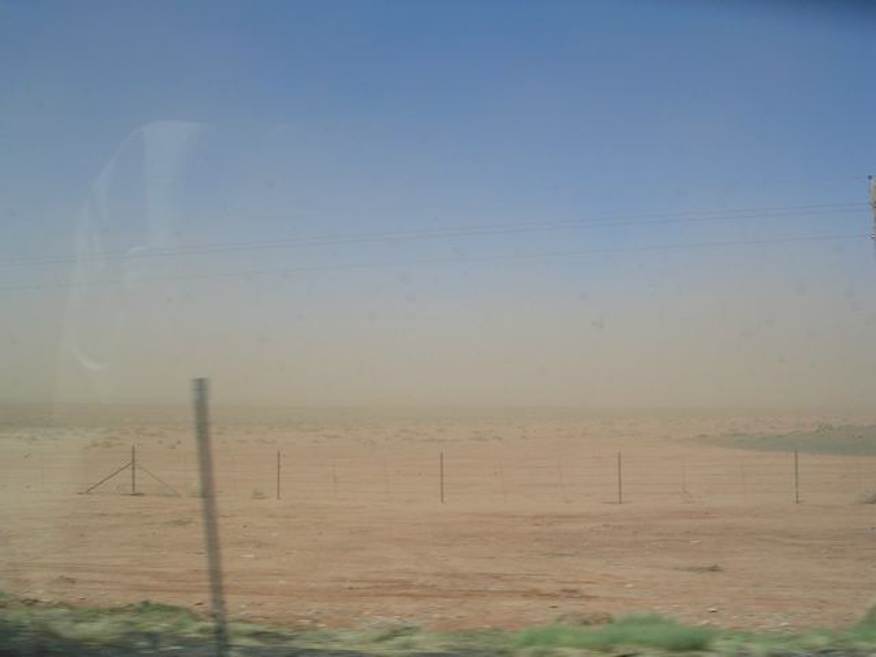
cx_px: 438
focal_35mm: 38
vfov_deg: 37.7
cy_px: 328
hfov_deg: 49.0
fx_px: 962
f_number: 5.6
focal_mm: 5.8
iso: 50
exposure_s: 1/354
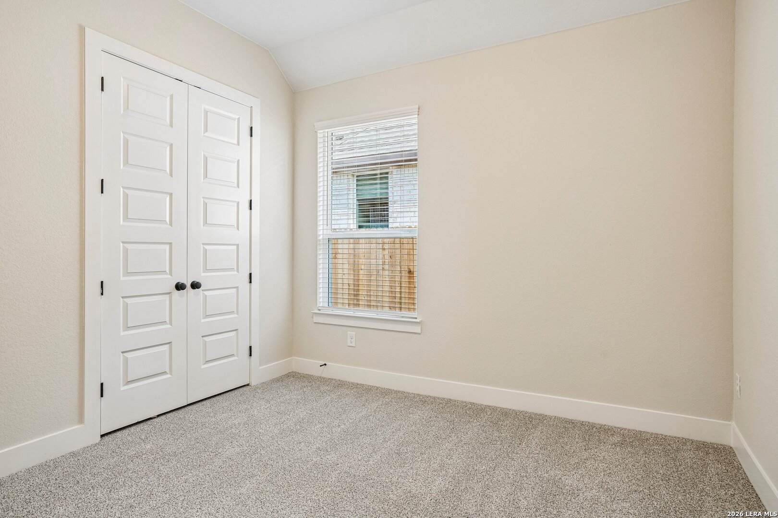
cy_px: 259
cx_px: 389
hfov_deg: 86.9
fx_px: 411
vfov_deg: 64.6
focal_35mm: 19
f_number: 8
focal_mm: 19
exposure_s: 1/20
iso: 400
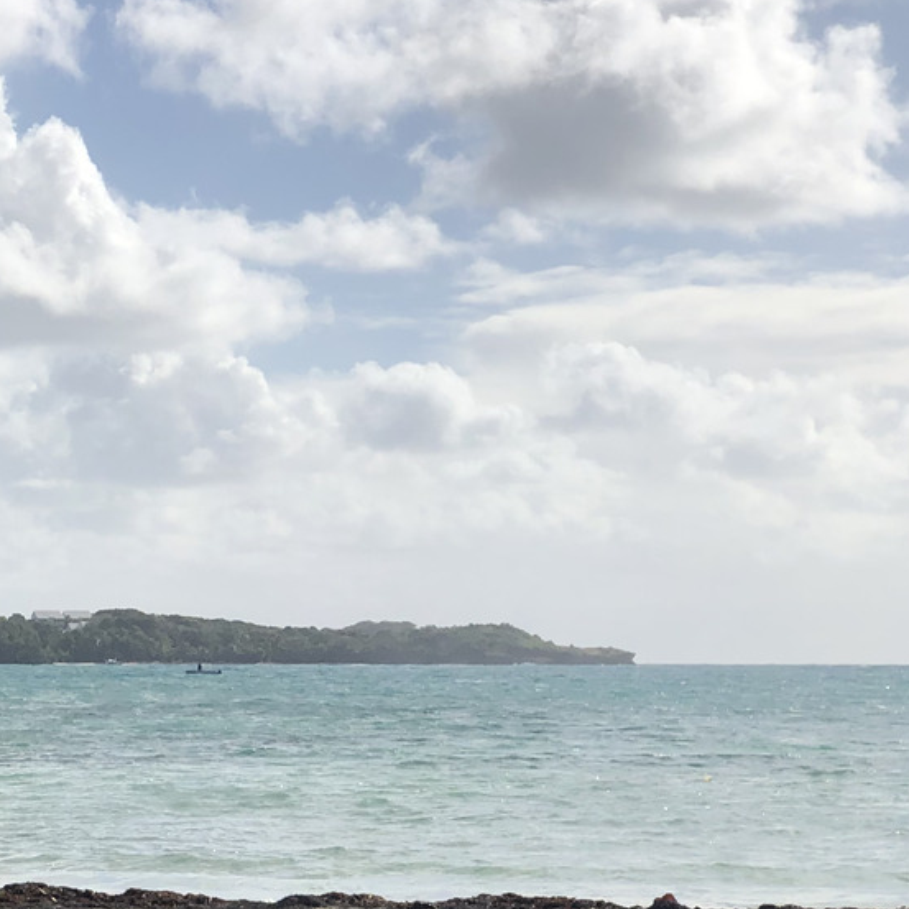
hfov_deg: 12.6
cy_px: 625
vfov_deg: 13.1
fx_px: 3951
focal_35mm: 133
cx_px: -345
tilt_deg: +1.2
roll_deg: +1.1
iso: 16
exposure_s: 1/2825
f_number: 2.4
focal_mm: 6
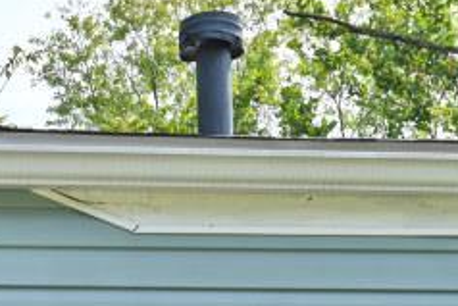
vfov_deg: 6.8
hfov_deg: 10.3
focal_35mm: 189
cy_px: 824
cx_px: -356
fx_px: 2406
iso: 100
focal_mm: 30
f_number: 7.1
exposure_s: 1/400
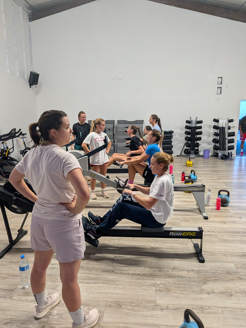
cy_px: 164
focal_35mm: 24
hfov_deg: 56.8
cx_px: 123
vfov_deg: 71.6
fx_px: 227
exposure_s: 1/100
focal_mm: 4.53
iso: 93
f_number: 1.7
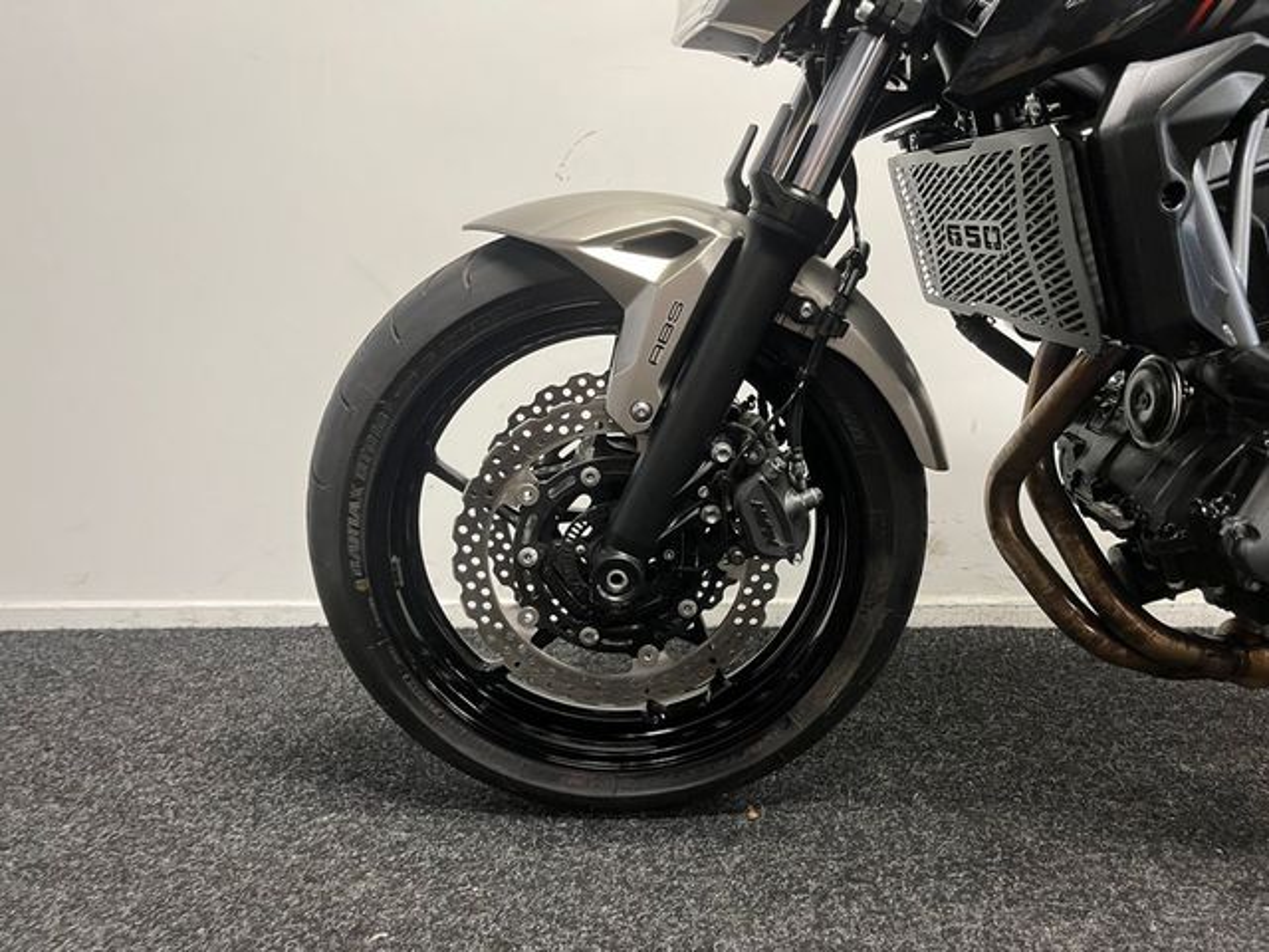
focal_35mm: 26
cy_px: 476
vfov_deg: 53.1
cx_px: 634
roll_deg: +1.1
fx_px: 953
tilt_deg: -8.0
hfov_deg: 67.3
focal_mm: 5.1
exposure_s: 1/50
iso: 200
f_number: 1.6
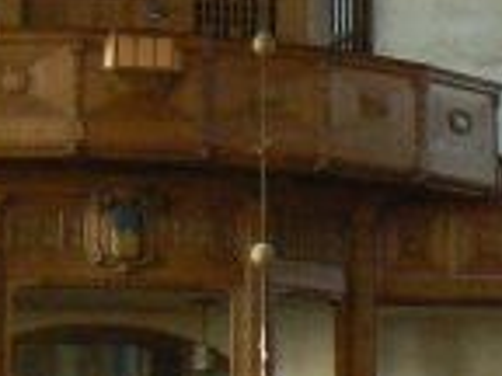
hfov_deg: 10.8
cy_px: -45
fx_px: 2552
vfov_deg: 8.4
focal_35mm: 176
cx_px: 788
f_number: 2.8
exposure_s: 1/50
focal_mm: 6
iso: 400
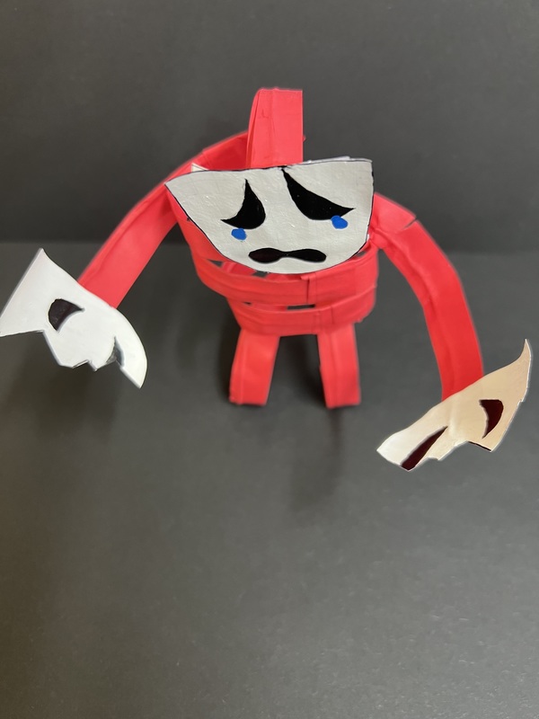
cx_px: 270
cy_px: 360
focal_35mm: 26
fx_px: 540
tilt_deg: -54.8
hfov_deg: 53.1
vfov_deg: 67.3
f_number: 1.5
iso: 160
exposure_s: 1/60
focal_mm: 5.7
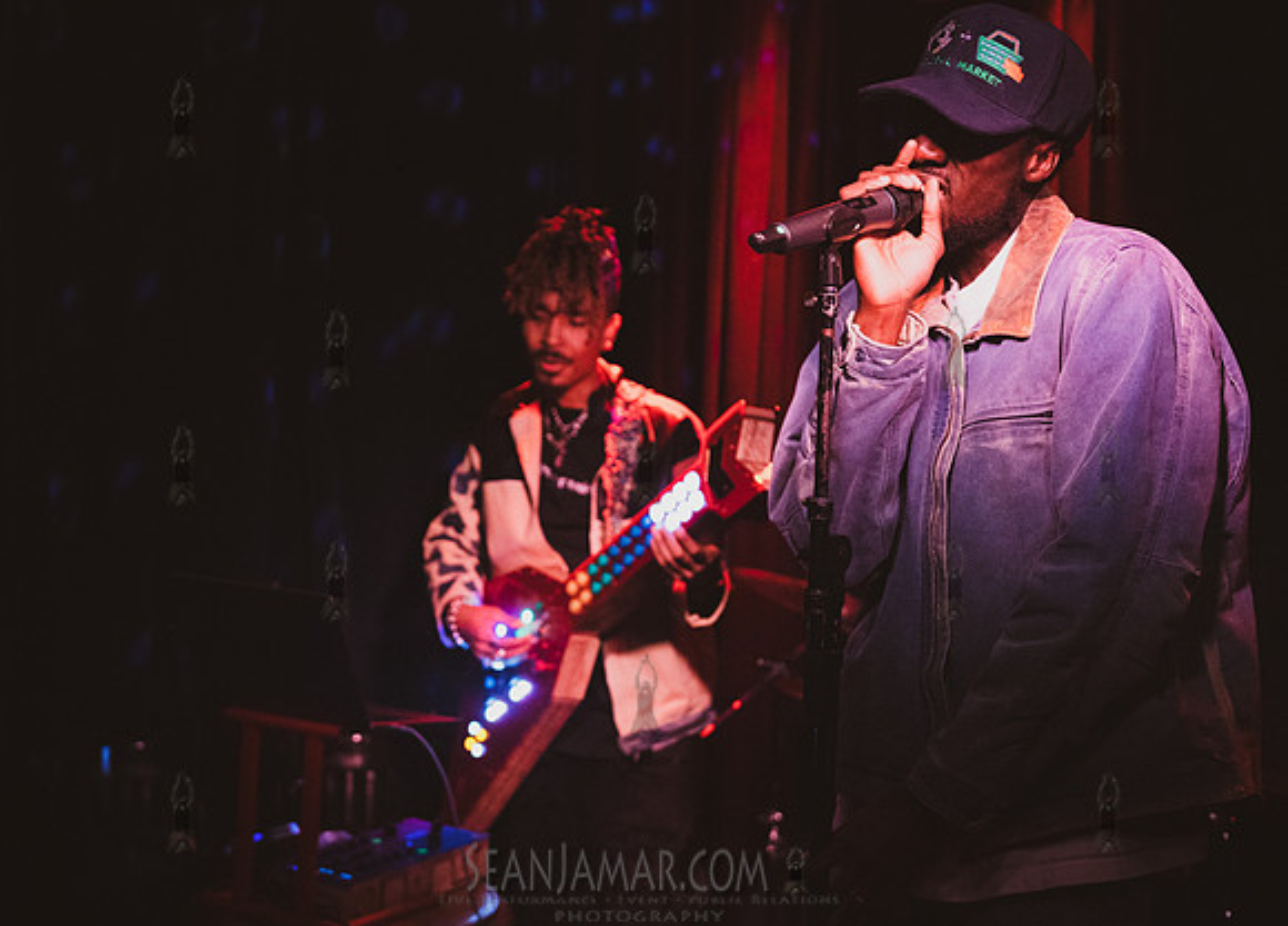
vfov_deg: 26.0
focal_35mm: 55
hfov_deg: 35.6
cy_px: 463
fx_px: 2007
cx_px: 593
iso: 12800
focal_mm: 52
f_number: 3.5
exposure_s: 1/320
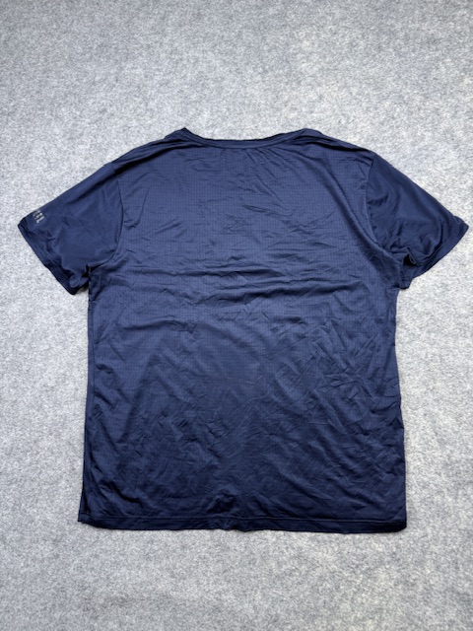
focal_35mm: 24
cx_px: 236
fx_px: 437
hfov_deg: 56.8
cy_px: 316
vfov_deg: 71.6
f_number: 1.78
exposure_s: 1/100
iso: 80
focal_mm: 6.76
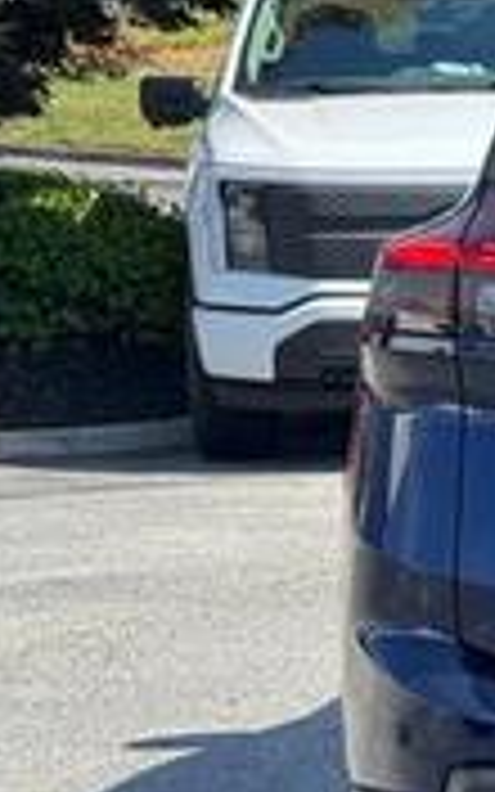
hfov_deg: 8.4
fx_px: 3151
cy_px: 536
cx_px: 1058
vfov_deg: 14.3
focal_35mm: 146
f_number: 1.78
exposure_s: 1/1458
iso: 64
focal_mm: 6.76
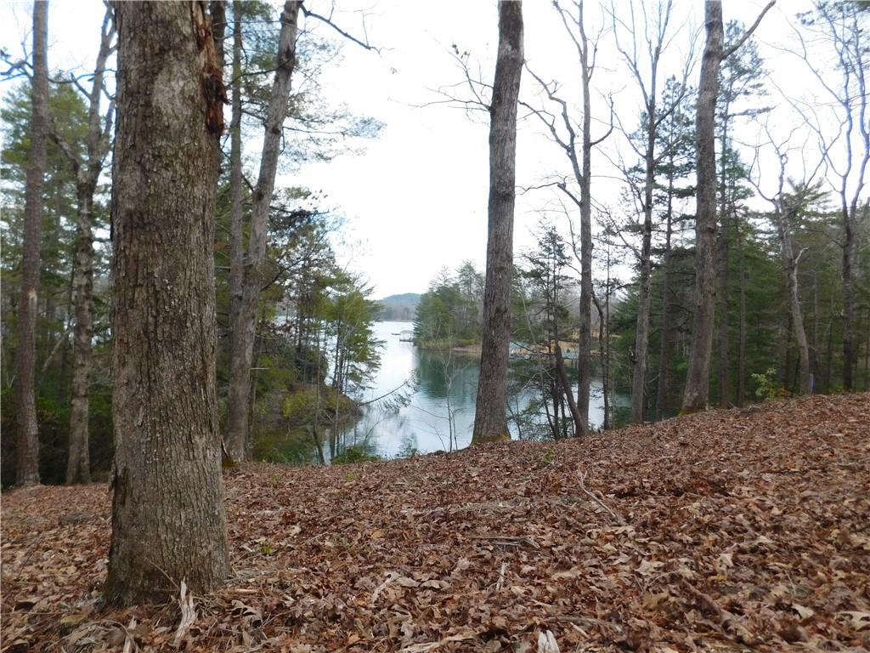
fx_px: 578
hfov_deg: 73.9
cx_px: 435
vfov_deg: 58.9
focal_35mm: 23
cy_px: 326
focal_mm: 4
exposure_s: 1/500
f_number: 3
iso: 125
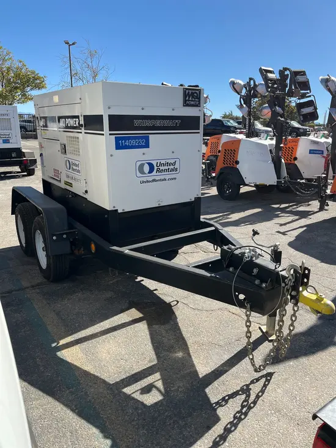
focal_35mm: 26
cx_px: 168
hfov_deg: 53.1
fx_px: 336
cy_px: 224
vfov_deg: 67.3
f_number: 1.6
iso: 50
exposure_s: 1/2463
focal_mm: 5.1
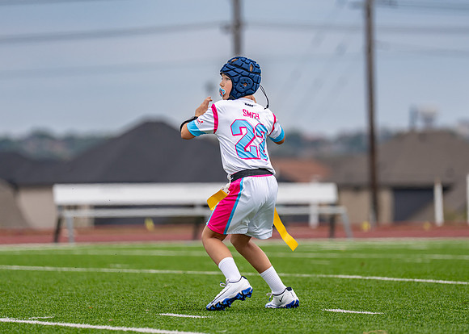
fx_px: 4131
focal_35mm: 310
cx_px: 245
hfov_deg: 6.5
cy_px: 154
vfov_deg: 4.6
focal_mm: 200
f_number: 2.8
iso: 100
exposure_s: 1/2000
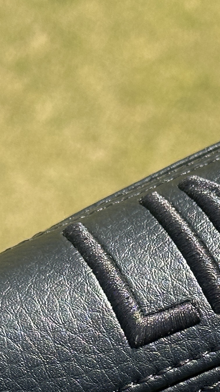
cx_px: 241
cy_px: 400
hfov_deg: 7.7
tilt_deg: -55.3
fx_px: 1619
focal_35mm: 156
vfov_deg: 13.6
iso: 64
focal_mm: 6.86
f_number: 1.78
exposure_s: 1/1475
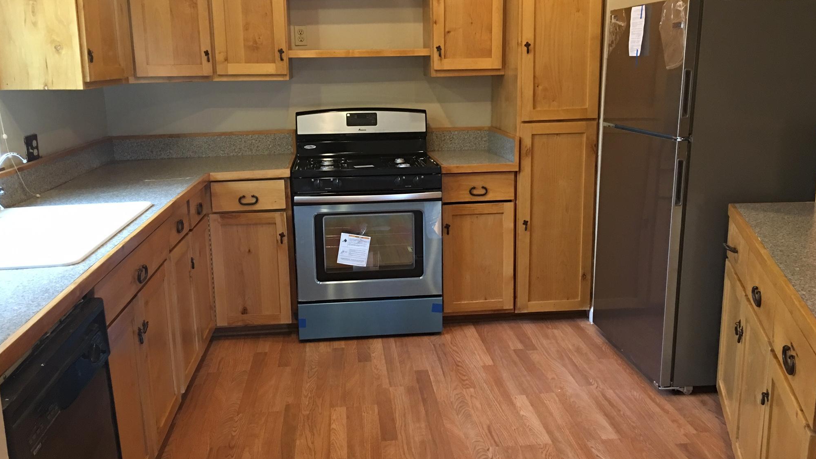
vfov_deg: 36.6
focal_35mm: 32
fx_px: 692
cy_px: 204
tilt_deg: -11.5
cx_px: 406
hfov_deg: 61.0
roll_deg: +1.2
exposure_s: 1/15
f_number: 2.2
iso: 100
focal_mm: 4.15
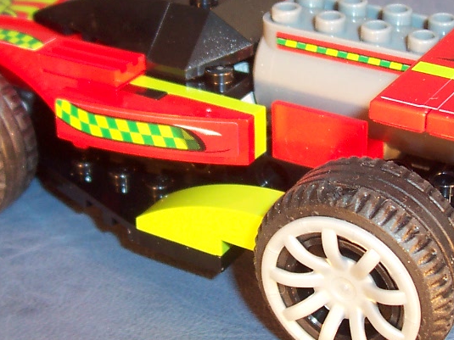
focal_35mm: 83
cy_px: 148
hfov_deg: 23.5
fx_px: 1088
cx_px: 263
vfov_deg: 17.8
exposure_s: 1/60
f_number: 2.8
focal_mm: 5.6
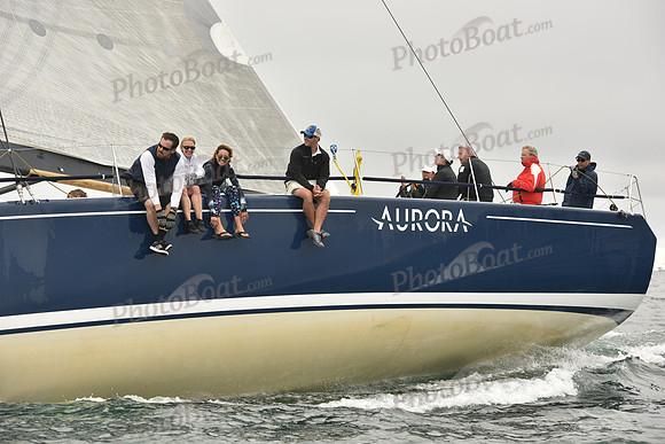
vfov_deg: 13.4
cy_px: 222
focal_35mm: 102
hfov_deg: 20.0
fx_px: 1885
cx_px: 332
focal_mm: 102
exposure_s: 1/800
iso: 320
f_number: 6.3
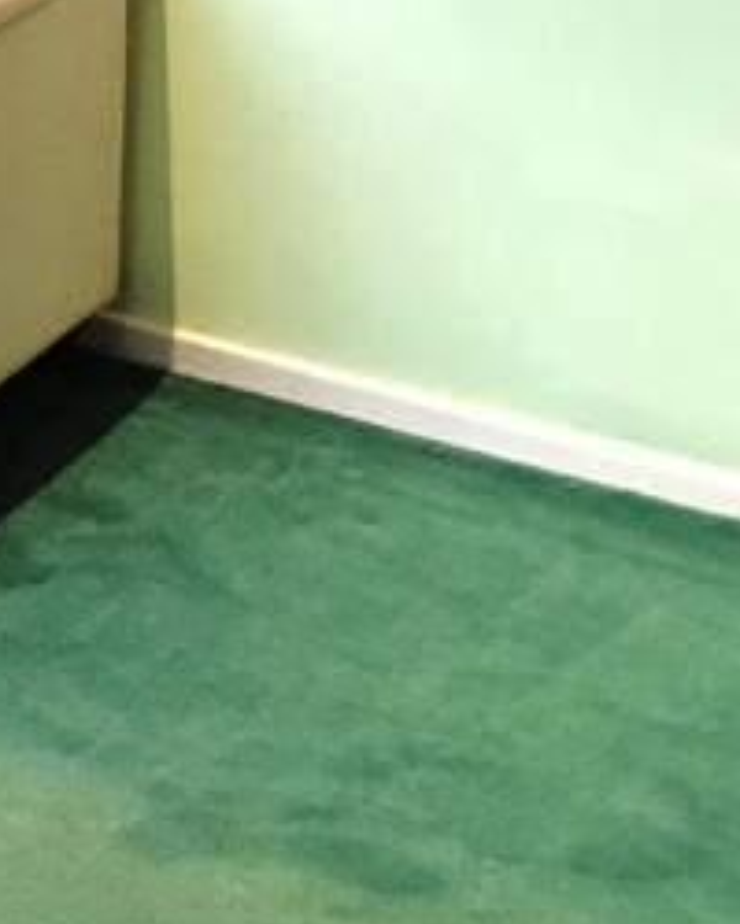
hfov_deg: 11.2
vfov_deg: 15.6
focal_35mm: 116
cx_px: -1029
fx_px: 3176
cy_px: -333
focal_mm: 4.15
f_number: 2.2
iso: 100
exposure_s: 1/33
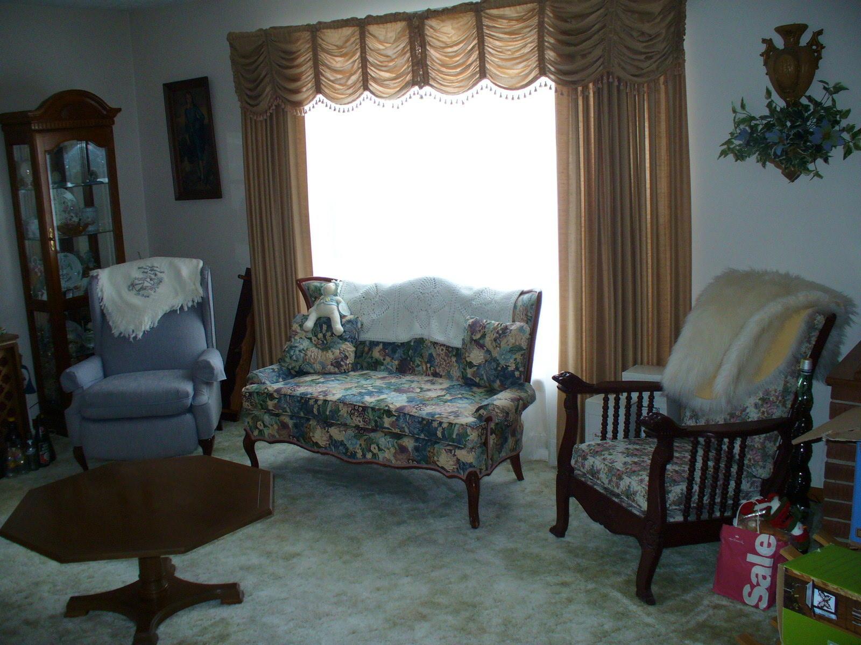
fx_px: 920
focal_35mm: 37
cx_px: 430
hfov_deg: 50.1
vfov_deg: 38.7
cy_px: 322
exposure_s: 1/60
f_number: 2.8
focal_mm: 6.1
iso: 100
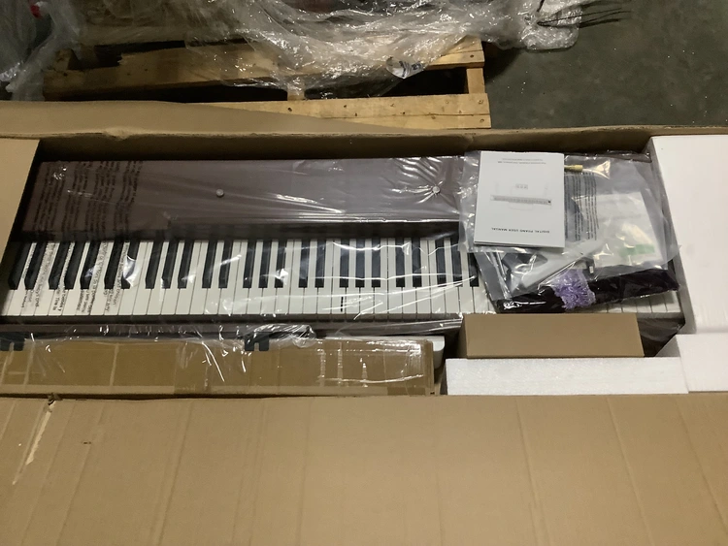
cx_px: 364
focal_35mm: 31
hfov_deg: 58.3
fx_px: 652
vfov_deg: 45.5
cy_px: 273
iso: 250
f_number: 2.4
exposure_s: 1/60
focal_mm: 3.3
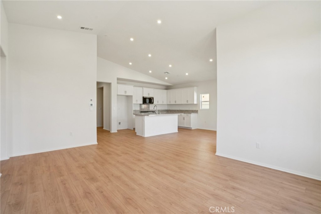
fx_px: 143
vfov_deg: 73.7
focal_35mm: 16
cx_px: 160
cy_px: 107
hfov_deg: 96.8
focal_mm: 16
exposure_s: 1/30
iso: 200
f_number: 8
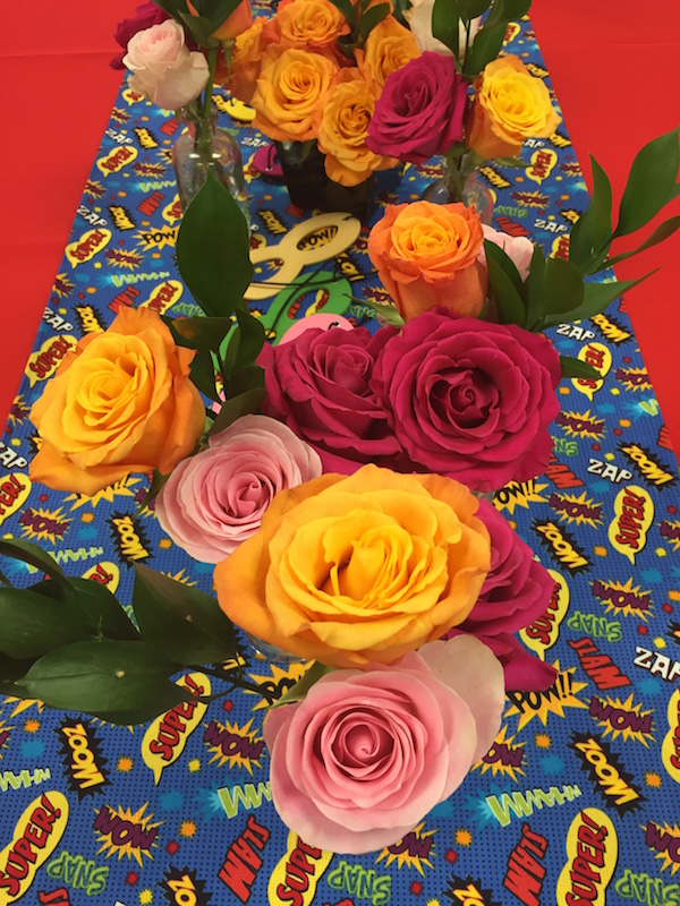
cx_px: 340
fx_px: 760
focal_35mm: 29
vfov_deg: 61.7
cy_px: 453
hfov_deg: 48.2
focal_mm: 4.15
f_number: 2.2
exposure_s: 1/30
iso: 64
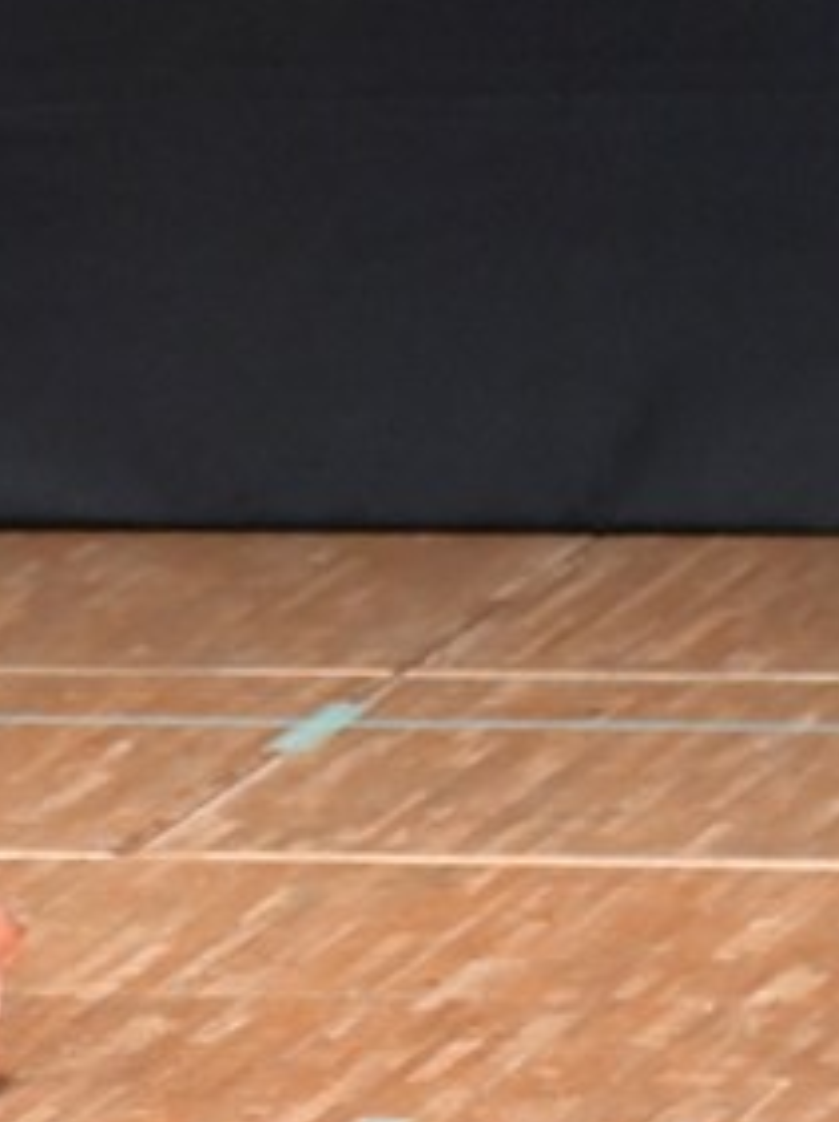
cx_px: -579
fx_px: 24404
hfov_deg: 2.0
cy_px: 298
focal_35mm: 754
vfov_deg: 2.6
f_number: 5.6
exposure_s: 1/400
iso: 8000
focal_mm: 190
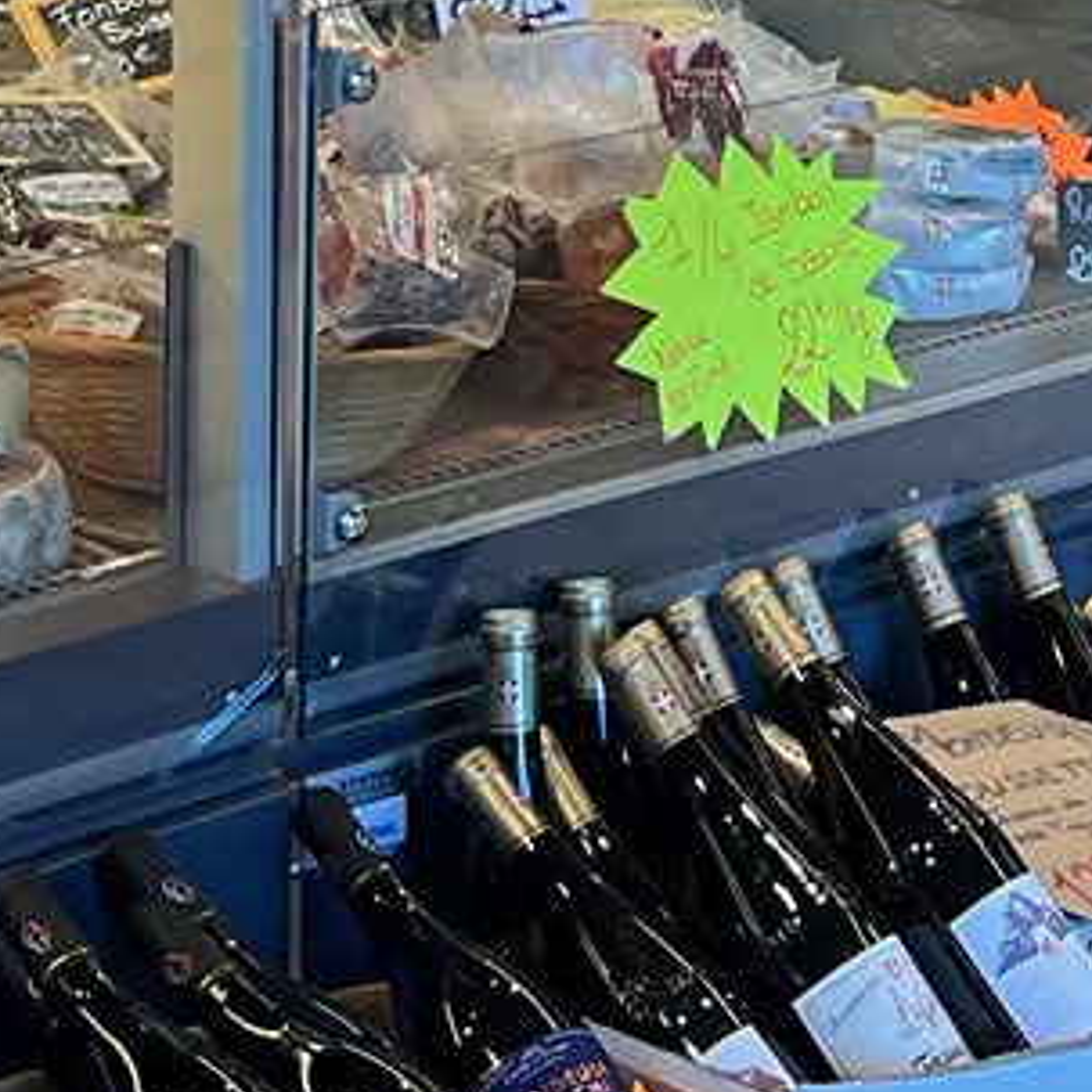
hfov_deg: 11.4
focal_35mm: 153
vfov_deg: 10.4
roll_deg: -0.6
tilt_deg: +0.3
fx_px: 5461
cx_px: 663
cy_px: -1178
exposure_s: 1/100
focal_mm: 5.1
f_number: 1.6
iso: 100
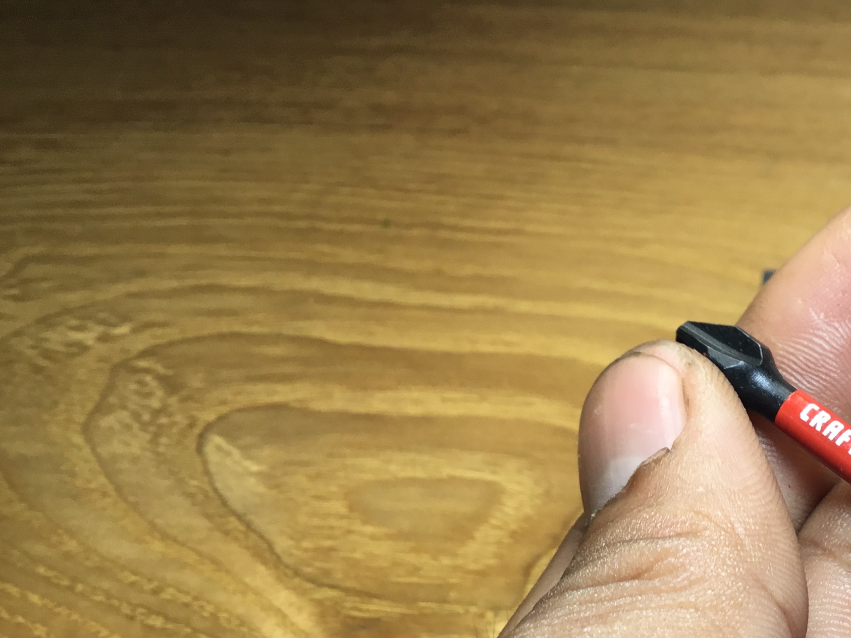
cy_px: 487
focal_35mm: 60
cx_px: 809
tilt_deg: -47.3
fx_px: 1475
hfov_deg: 30.4
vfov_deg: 24.1
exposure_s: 1/143
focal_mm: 3.3
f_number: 2.4
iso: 25
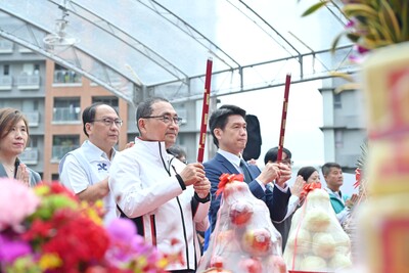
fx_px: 636
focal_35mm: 56
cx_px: 204
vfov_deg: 24.2
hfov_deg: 35.6
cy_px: 136
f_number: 4
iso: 140
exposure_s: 1/500
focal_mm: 56
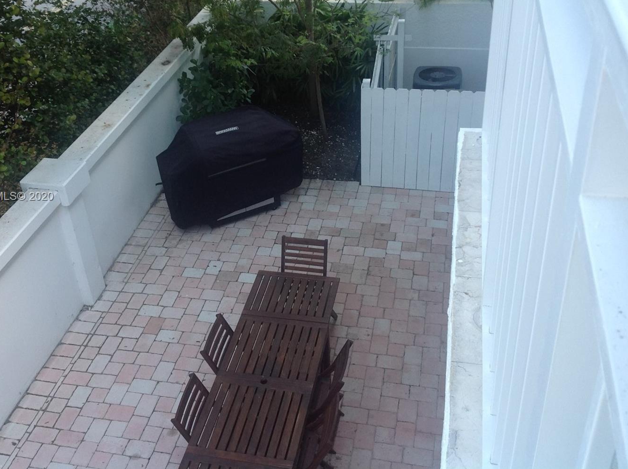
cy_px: 197
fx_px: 761
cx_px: 284
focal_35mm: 42
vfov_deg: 34.2
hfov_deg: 44.8
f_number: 2.4
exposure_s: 1/131
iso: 50
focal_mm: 4.28
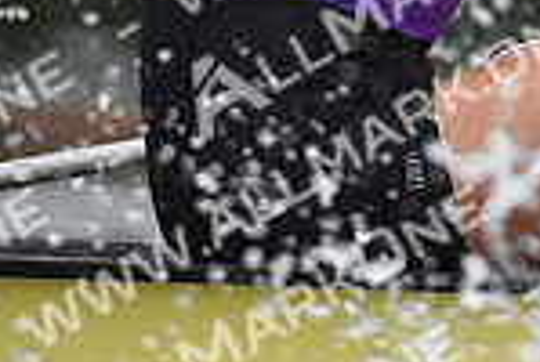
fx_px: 17525
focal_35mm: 1166
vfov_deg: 1.2
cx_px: 815
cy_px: -313
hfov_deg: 1.8
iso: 320
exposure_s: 1/1600
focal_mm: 300
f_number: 4
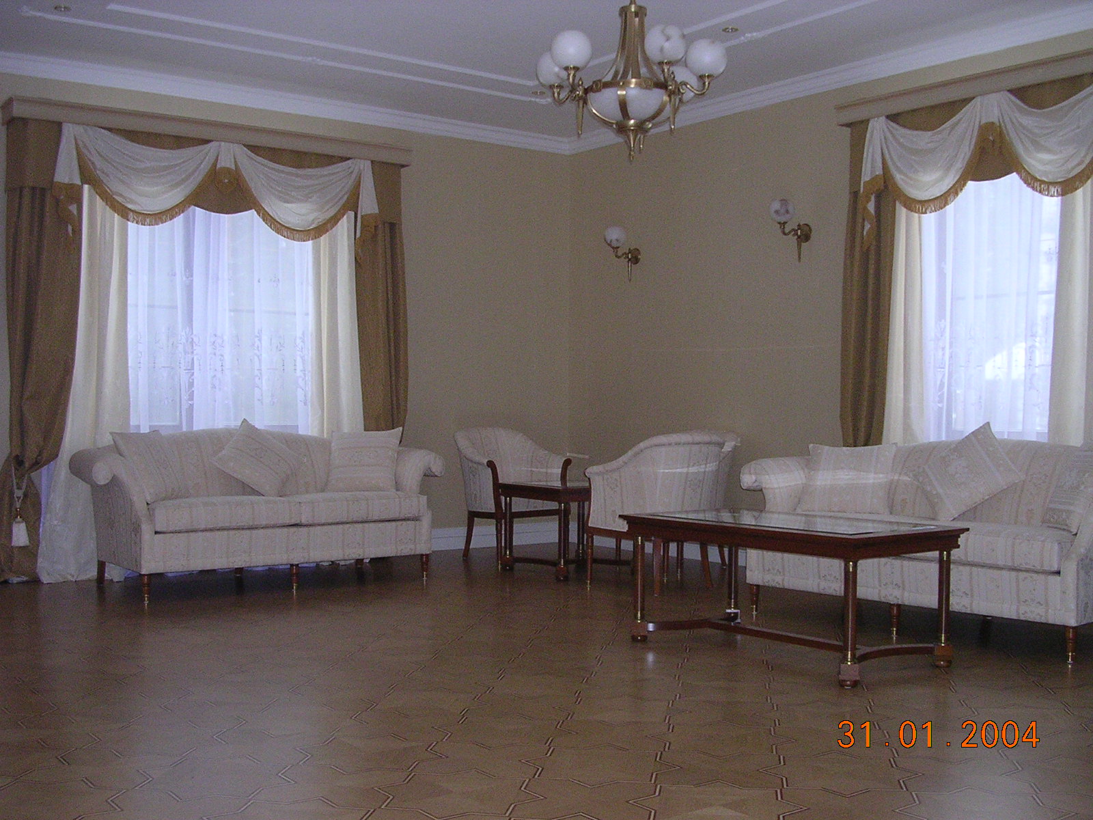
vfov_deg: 37.7
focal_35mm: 38
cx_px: 546
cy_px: 410
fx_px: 1200
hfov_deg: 49.0
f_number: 2.8
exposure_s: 1/60.1
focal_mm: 5.8
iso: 371
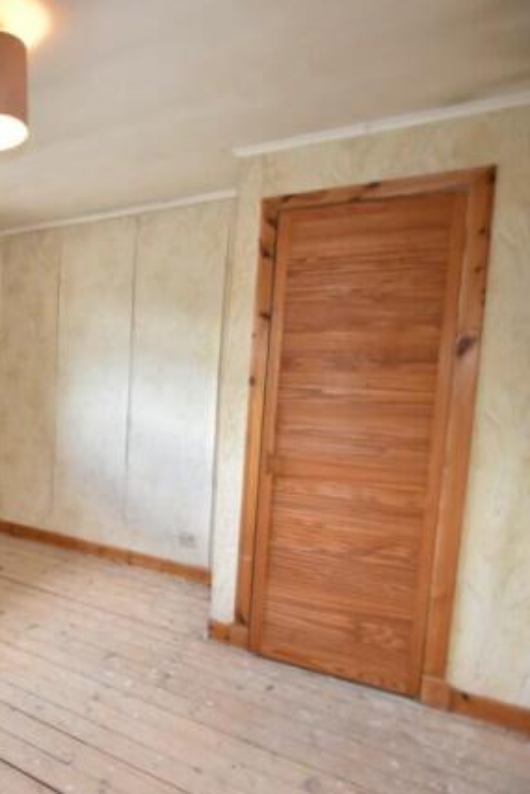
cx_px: -51
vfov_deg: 76.1
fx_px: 507
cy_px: 395
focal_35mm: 23
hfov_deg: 43.1
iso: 400
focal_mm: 10
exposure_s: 1/60
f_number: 4
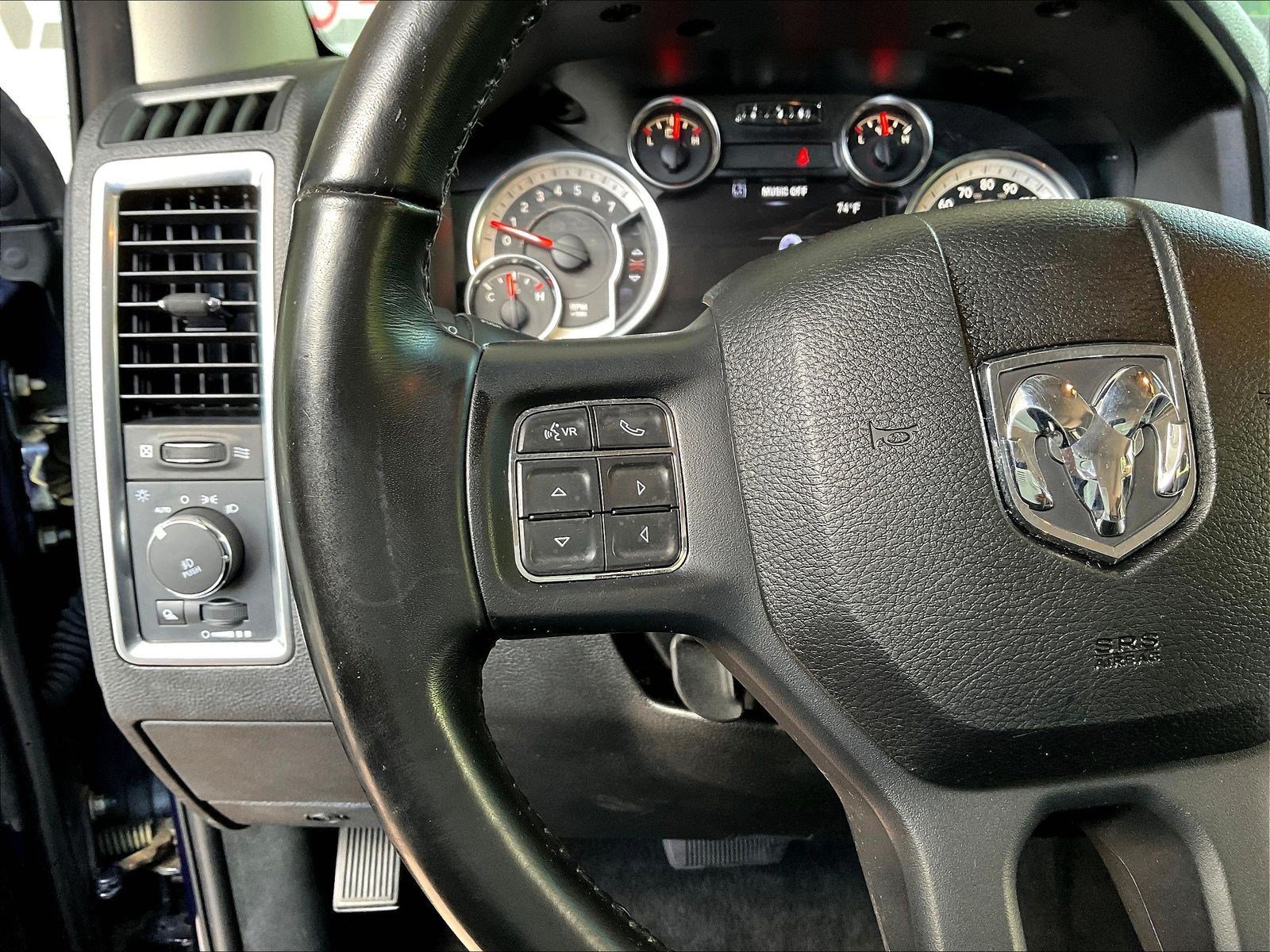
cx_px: 635
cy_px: 476
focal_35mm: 29
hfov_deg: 61.7
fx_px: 1064
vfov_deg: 48.2
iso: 125
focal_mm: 3
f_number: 1.8
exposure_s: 1/60
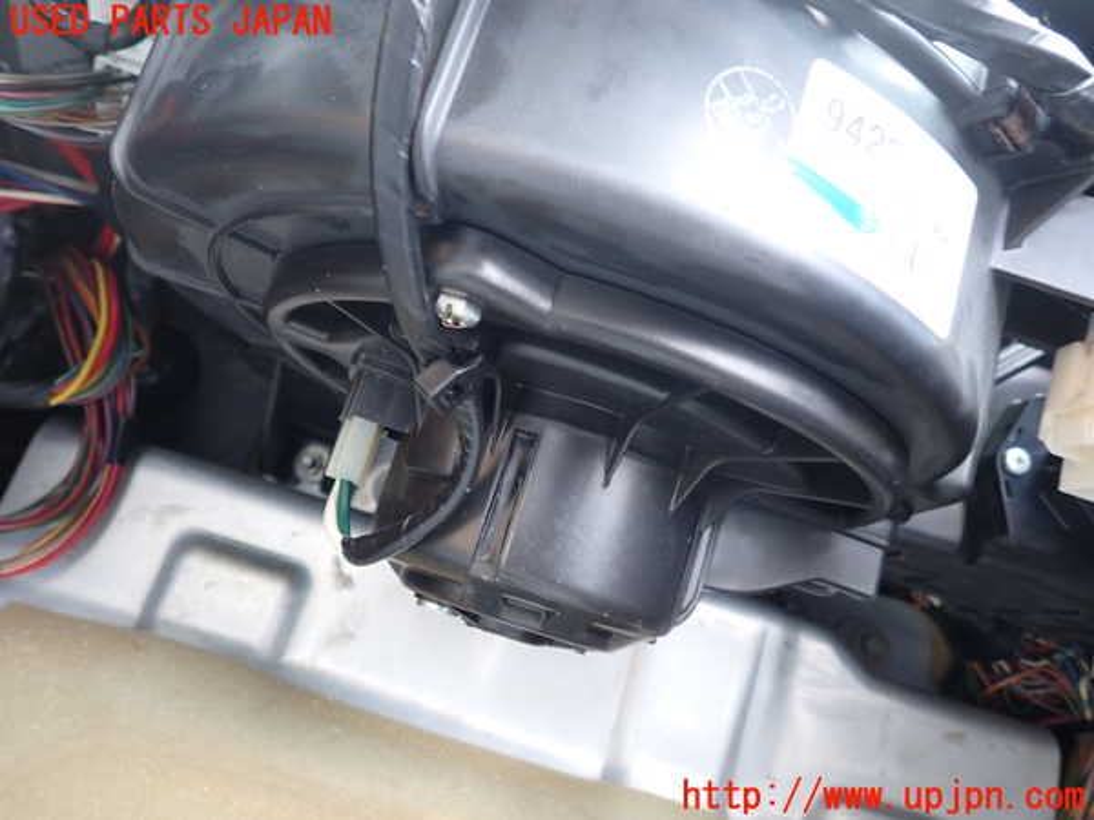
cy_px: 410
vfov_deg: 54.9
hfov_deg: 69.4
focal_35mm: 25
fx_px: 790
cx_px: 547
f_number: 2
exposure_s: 1/40
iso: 200
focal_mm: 4.5
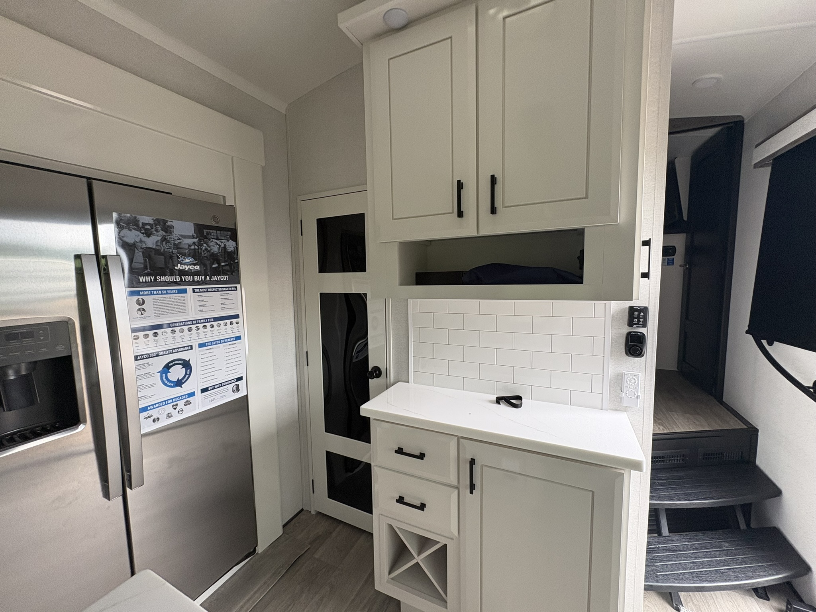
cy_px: 306
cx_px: 408
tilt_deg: -4.9
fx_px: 330
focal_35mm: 14
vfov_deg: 85.7
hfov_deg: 102.1
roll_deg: +1.8
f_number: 2.2
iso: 200
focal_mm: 2.22
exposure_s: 1/99
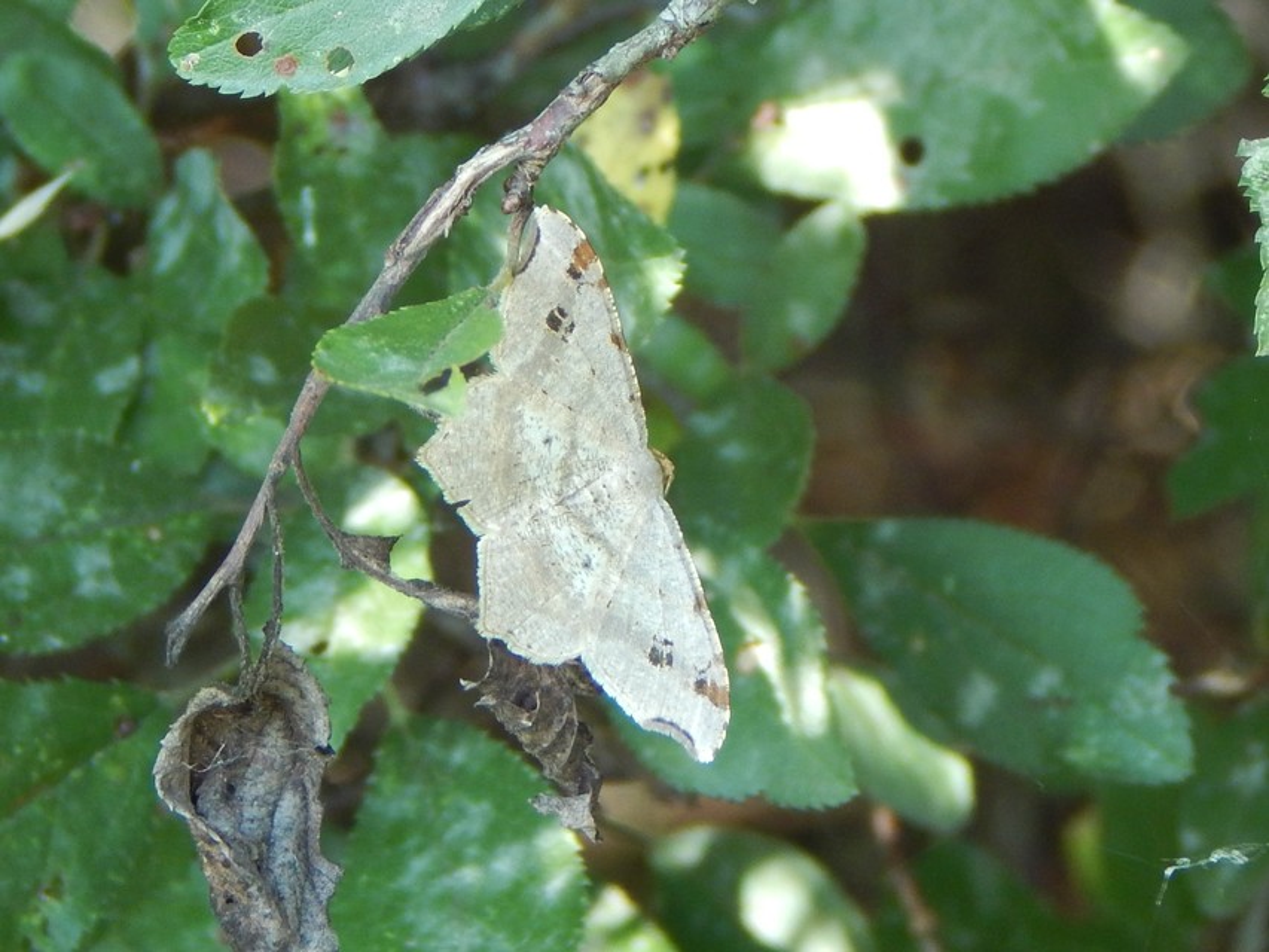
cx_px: 634
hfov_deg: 10.9
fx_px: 6673
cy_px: 476
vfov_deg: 8.2
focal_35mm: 182
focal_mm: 32.8
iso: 180
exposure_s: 1/30
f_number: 5.3
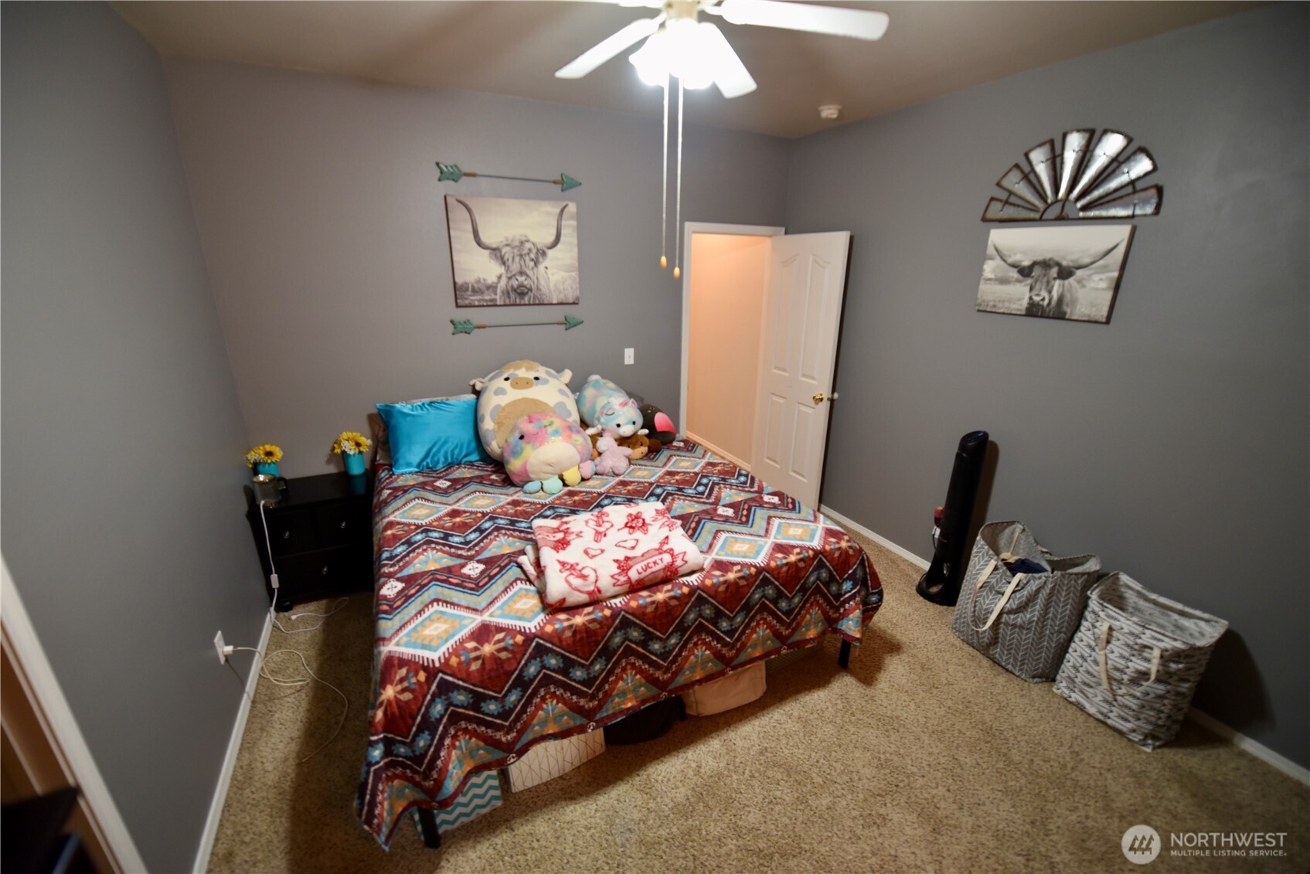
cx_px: 655
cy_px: 437
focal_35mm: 14
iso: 800
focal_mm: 14
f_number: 3.2
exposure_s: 1/60
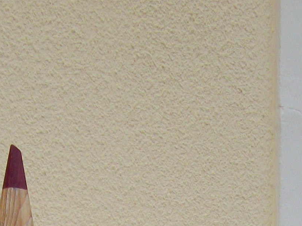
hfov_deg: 11.6
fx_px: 1492
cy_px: 719
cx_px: 156
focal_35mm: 171
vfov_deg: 7.5
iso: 80
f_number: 3.1
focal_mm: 6.3
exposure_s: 1/640
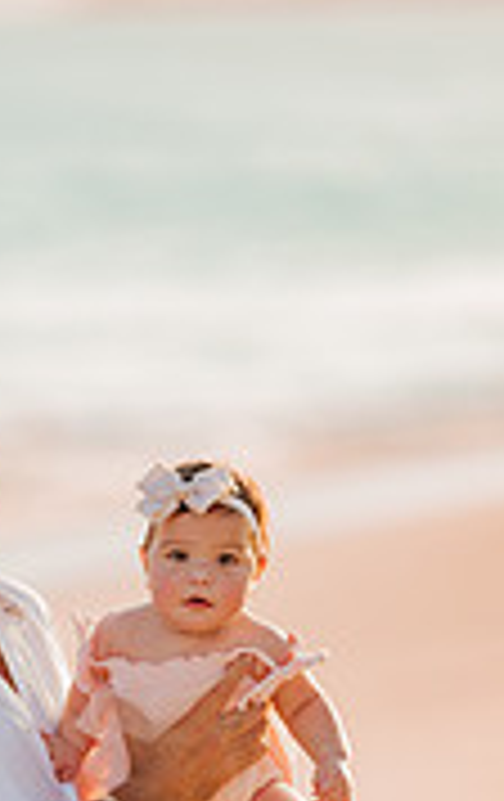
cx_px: -81
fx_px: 7589
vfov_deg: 6.0
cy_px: 990
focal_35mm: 347
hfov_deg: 3.8
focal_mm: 135
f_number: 1.8
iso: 100
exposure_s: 1/3200
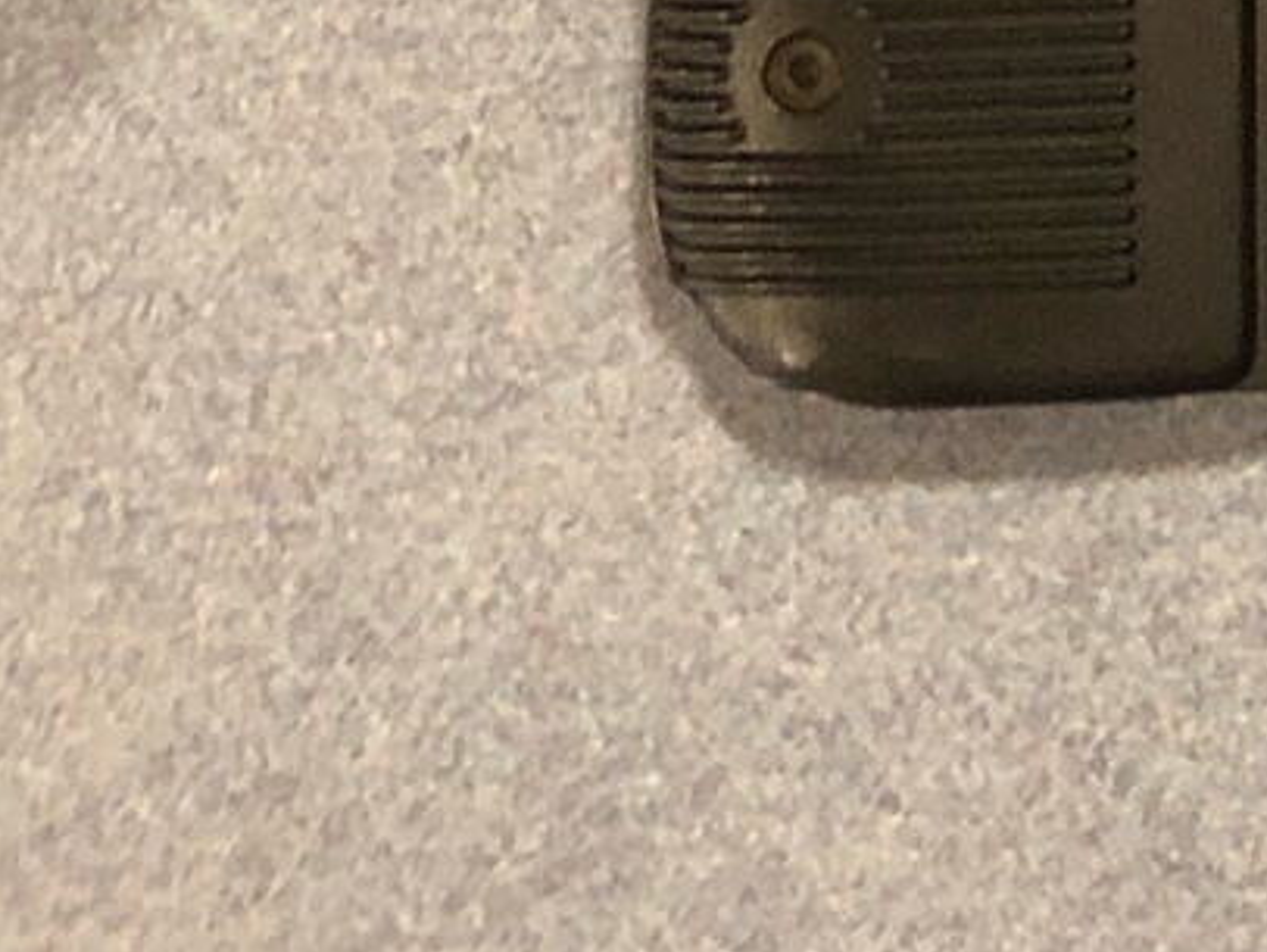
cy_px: -1149
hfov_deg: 13.3
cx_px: 1991
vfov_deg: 9.7
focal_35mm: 139
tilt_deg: -76.5
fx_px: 5091
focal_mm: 3.99
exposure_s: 1/6
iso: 100
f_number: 1.8
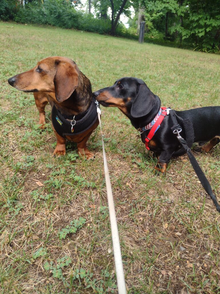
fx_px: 229
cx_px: 110
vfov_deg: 65.3
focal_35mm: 27
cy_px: 147
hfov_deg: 51.4
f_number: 1.7
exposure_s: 1/230
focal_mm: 4.71
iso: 100
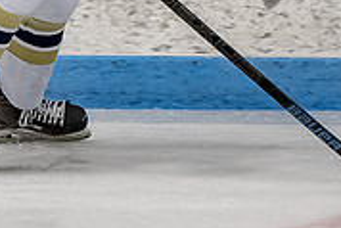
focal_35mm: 1111
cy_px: -93
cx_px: 27
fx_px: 10532
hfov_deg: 1.9
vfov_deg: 1.2
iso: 1600
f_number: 3.2
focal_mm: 145
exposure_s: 1/800
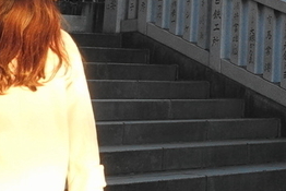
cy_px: -109
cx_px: 460
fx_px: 874
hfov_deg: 16.5
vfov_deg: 11.8
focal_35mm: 110
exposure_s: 1/250
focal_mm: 8.8
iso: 320
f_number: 4
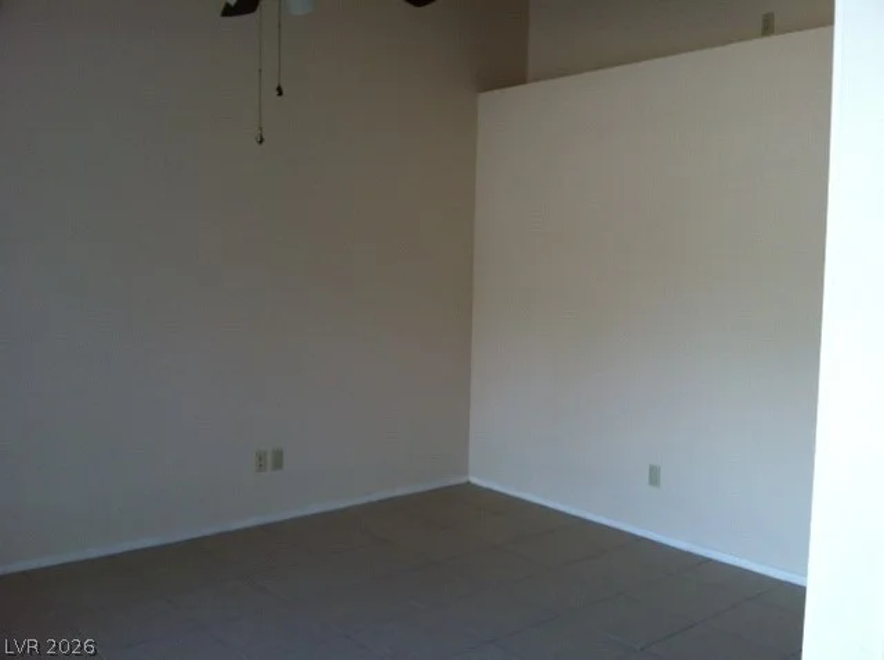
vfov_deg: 40.6
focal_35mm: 35
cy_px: 330
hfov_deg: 52.7
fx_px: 892
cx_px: 442
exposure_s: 1/30
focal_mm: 3.85
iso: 100
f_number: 2.8
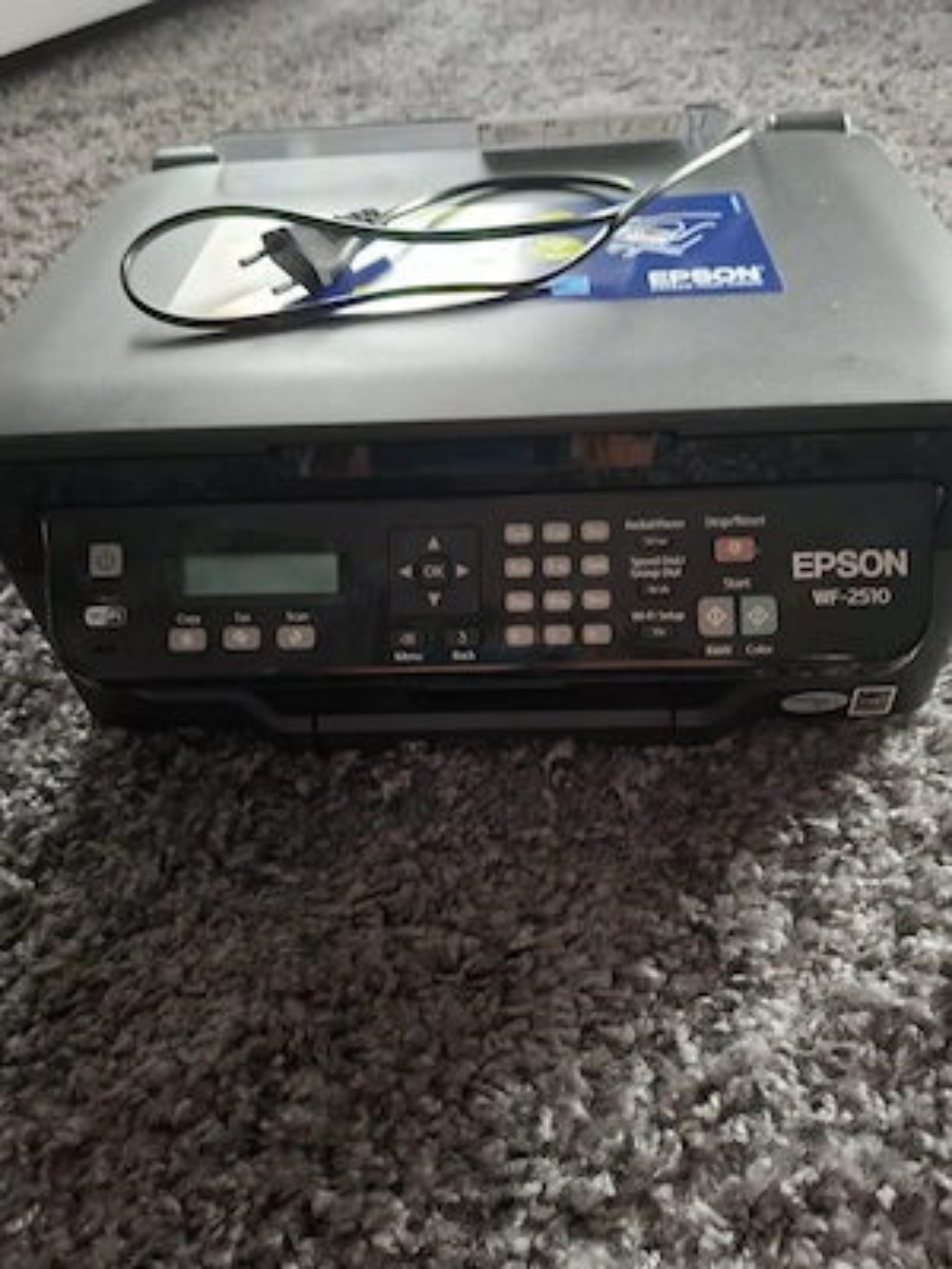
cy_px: 634
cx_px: 476
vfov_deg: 73.9
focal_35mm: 23
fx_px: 843
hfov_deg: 58.9
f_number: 1.8
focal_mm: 5.54
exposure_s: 1/25
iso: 640
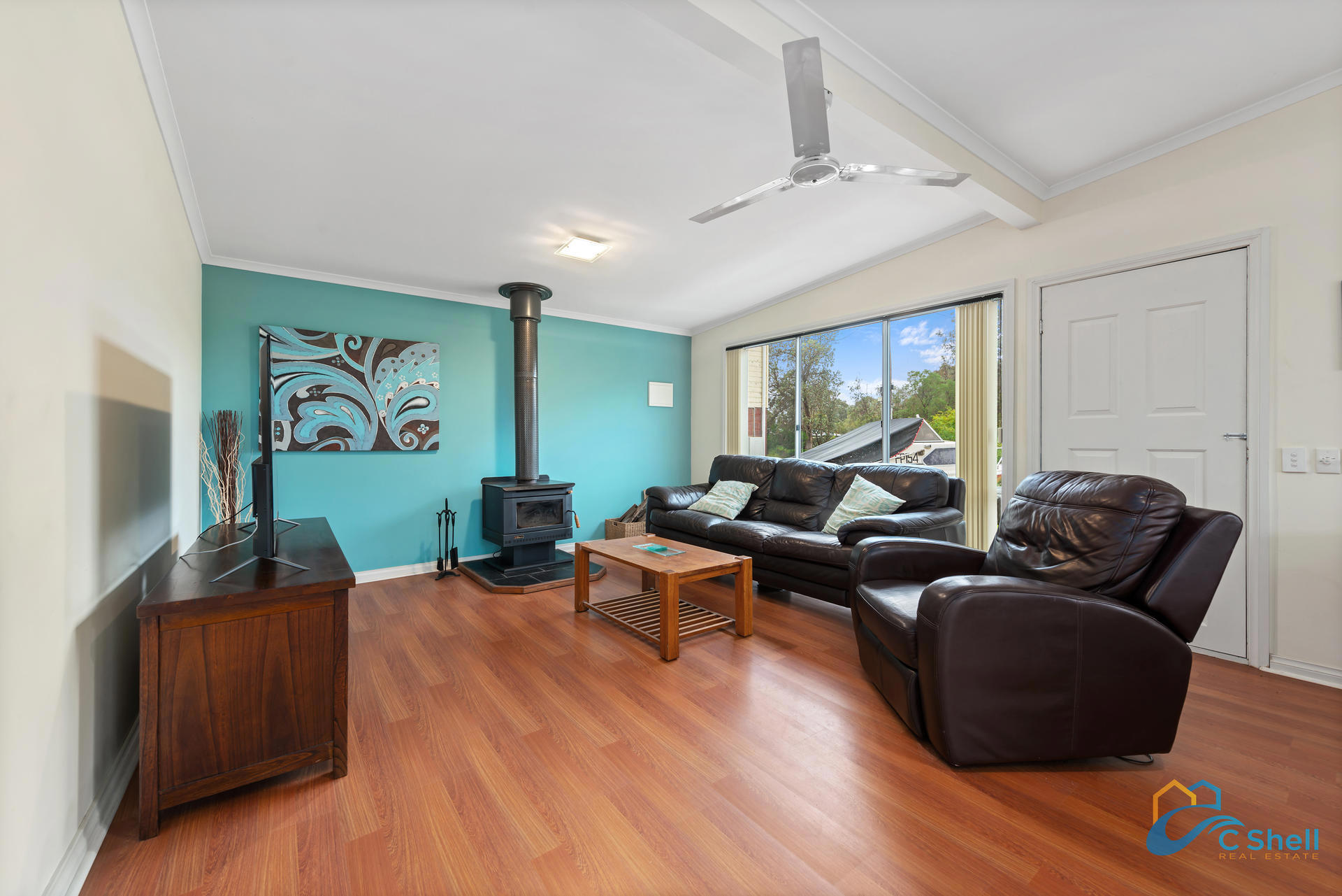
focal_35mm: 14
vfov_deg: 81.2
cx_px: 671
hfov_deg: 104.2
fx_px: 522
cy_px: 448
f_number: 8
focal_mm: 14
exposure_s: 1
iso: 125
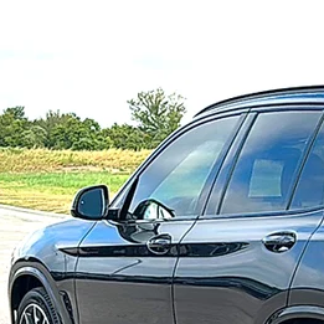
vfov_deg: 18.0
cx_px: 408
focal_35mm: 95
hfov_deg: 17.3
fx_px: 1006
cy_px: 286
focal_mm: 6.86
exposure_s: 1/1996
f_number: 1.78
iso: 80
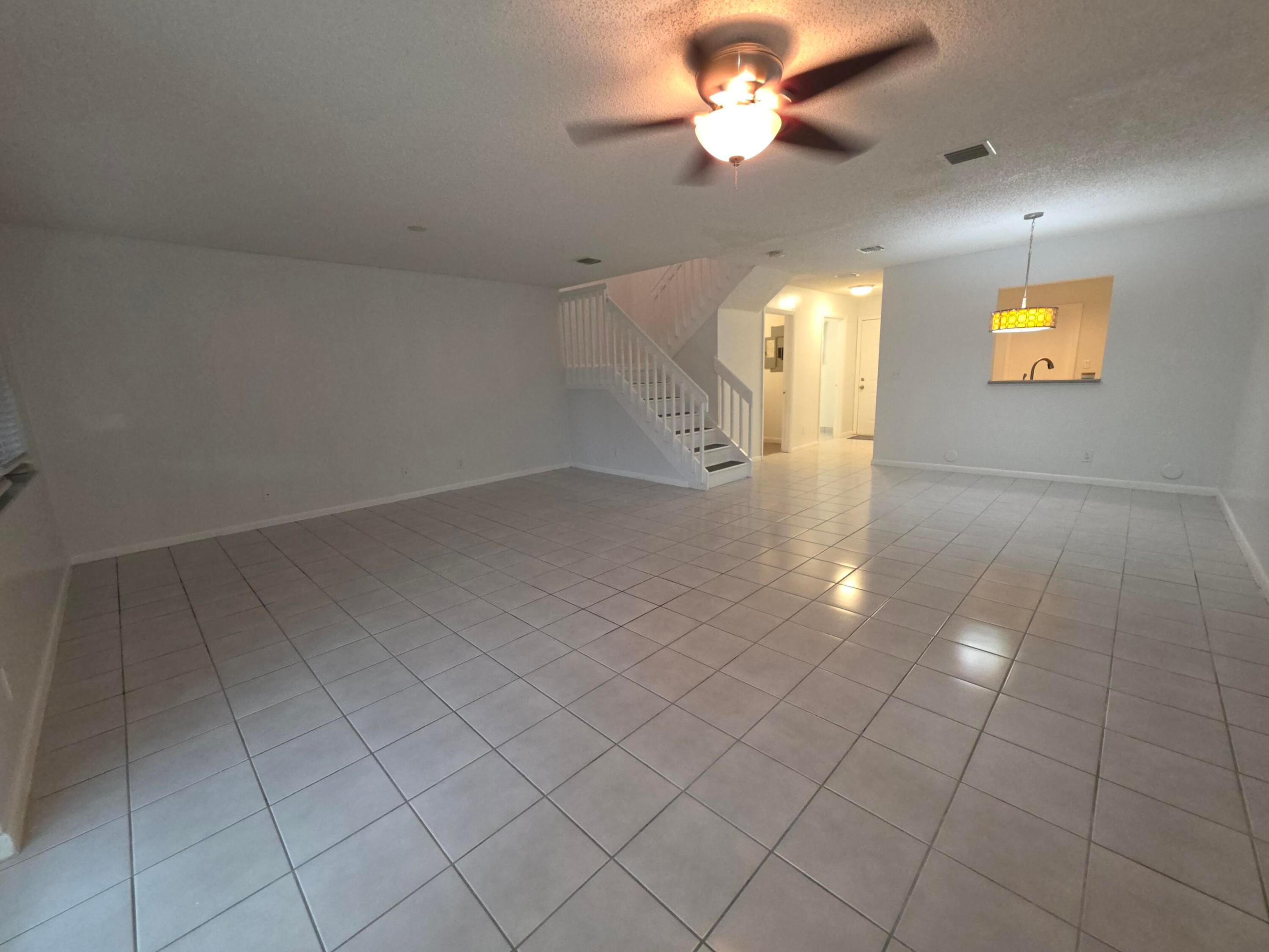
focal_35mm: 13
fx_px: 477
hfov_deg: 106.2
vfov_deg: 89.9
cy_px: 476
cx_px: 634
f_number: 1.9
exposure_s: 1/60
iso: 200
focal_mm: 2.2
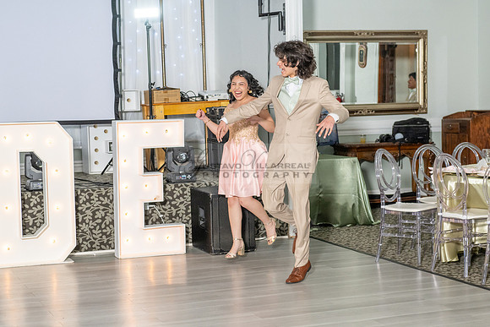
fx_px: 1002
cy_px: 178
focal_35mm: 74
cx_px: 239
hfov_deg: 27.5
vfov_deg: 18.5
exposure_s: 1/200
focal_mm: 55
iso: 640
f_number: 3.5
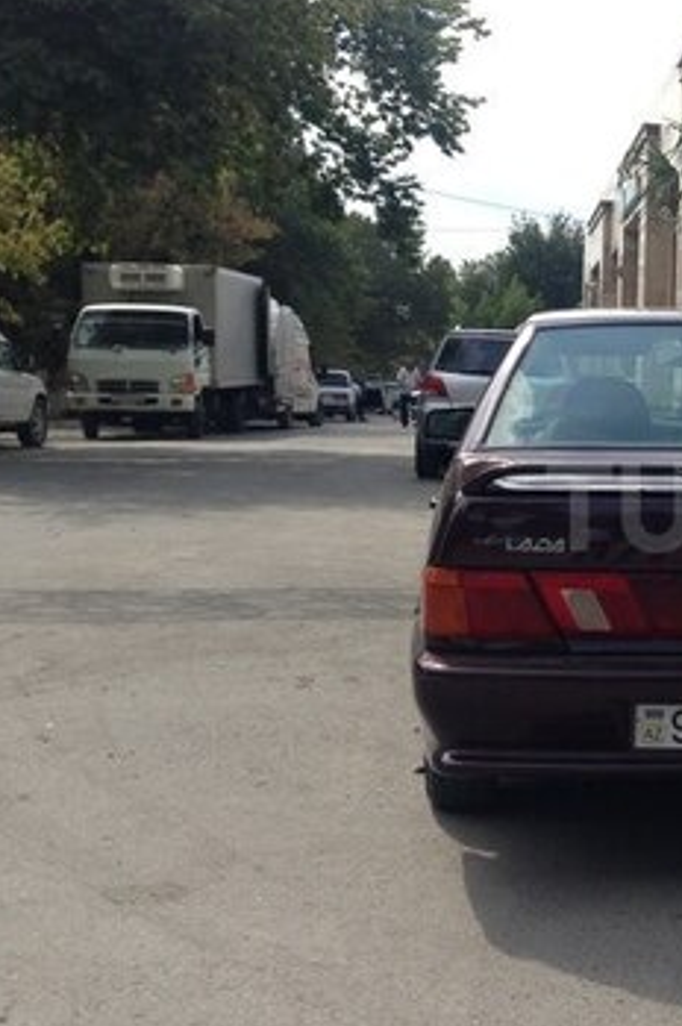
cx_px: 847
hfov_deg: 19.5
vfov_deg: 31.0
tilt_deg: -1.9
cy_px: 507
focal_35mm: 65
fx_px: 1851
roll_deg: -1.8
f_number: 2.4
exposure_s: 1/1178
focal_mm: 4.12
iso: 50
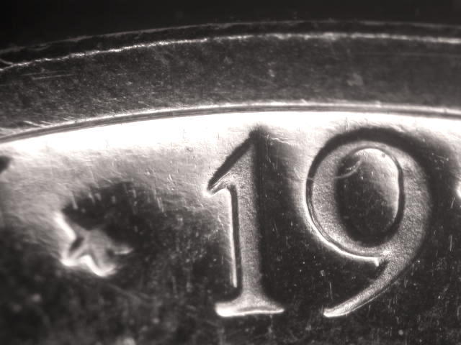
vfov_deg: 11.7
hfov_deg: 15.5
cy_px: 172
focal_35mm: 127
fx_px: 1691
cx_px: 230
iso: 100
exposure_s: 1/16.2
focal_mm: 26.4
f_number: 4.5
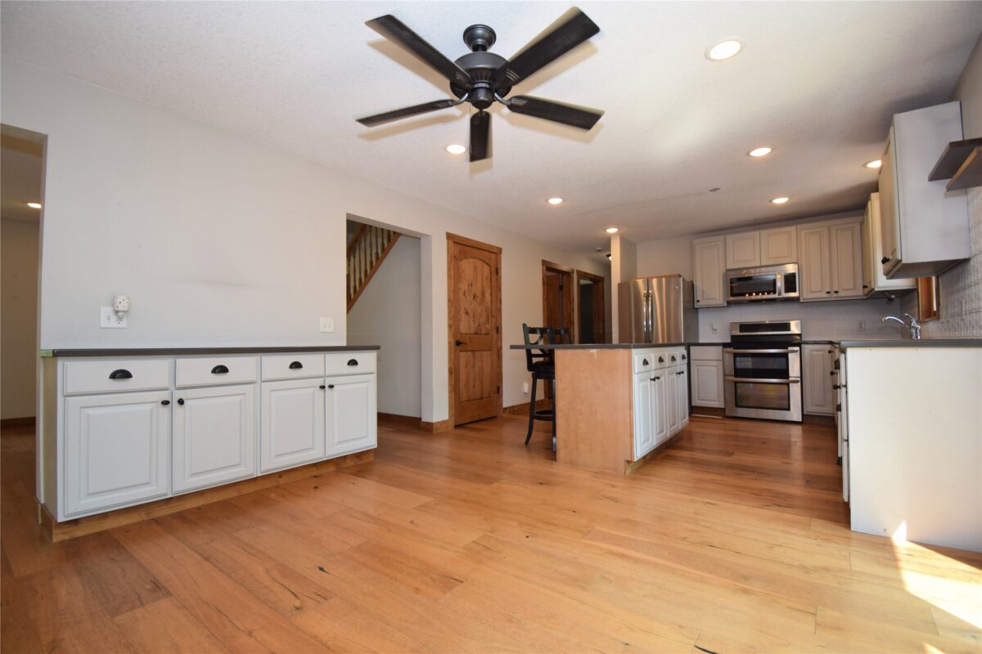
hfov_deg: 100.4
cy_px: 327
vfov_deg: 77.3
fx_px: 409
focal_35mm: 15
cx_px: 491
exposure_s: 1/125
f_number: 5.6
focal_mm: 10
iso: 400
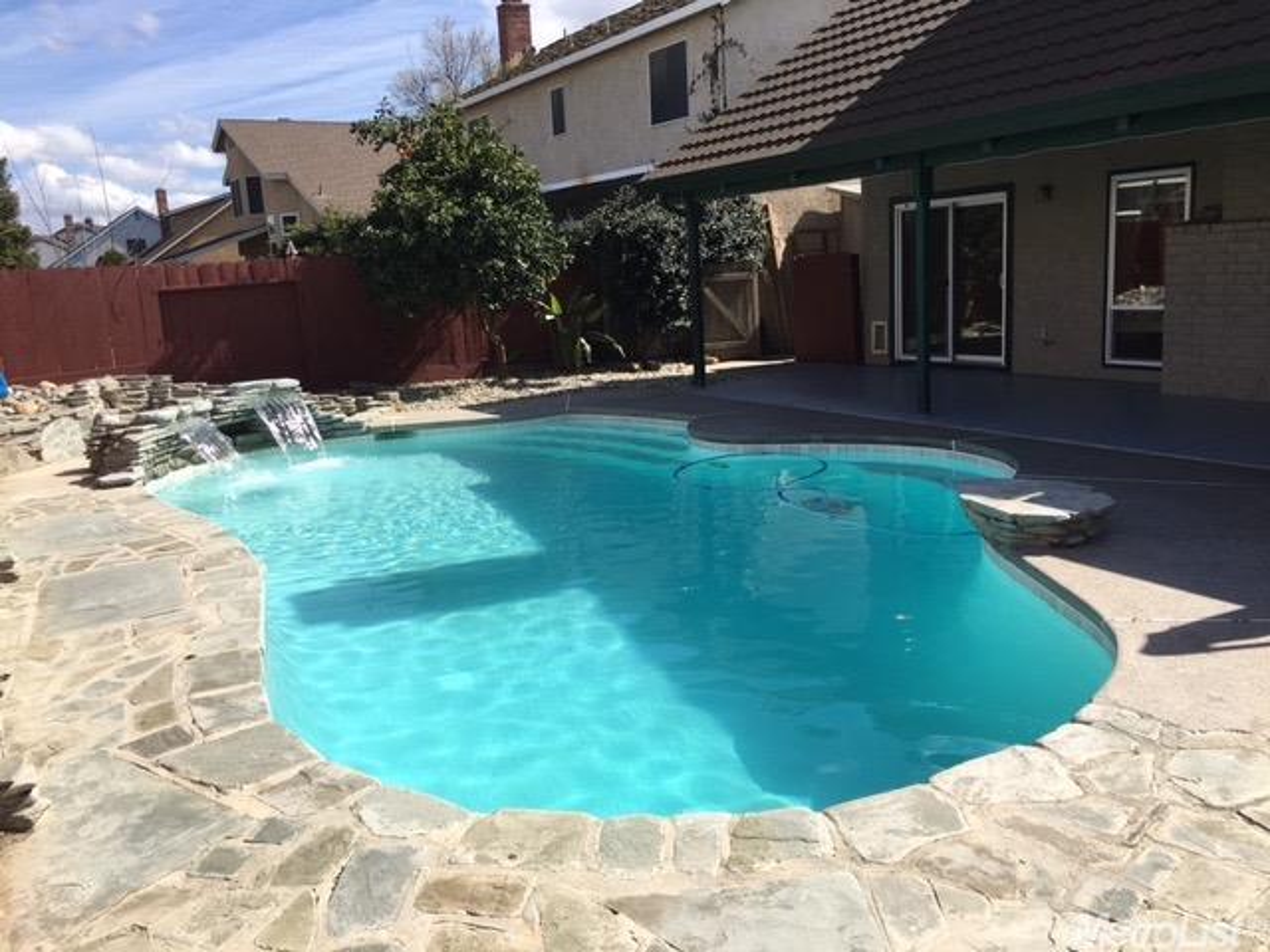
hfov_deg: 61.7
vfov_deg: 48.2
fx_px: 1064
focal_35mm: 29
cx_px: 635
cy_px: 476
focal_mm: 4.15
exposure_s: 1/1399
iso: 25
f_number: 2.2
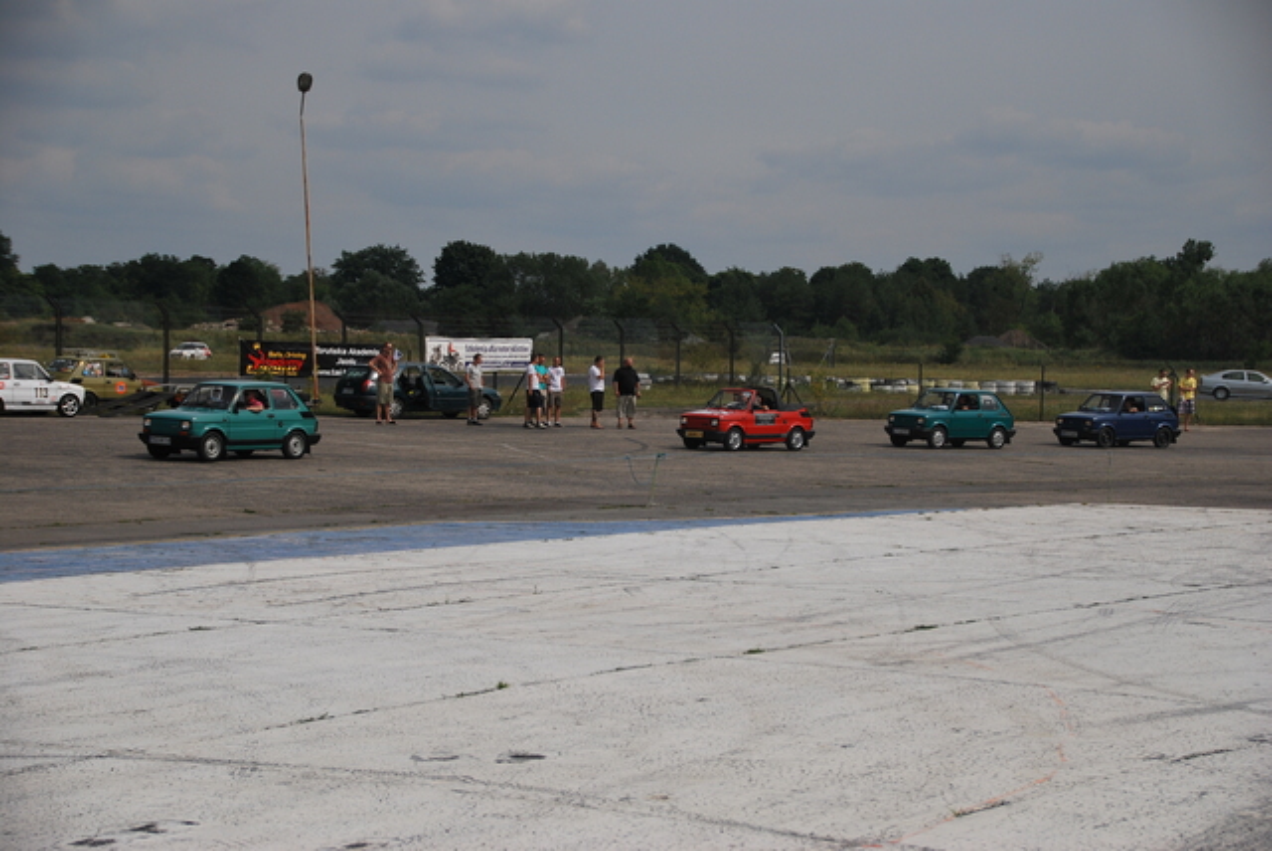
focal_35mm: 69
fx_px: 2440
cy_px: 426
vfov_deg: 19.8
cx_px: 636
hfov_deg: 29.2
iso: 125
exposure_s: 1/1000
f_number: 4.8
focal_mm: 46
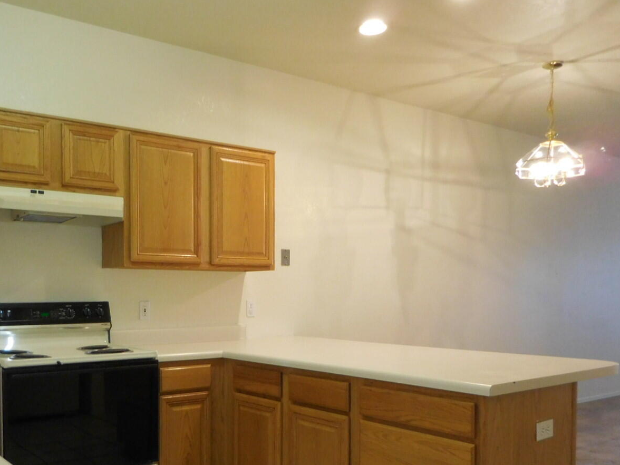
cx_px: 227
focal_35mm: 34
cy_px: 311
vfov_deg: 41.3
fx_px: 609
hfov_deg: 53.3
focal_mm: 4.5
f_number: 3.3
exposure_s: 1/30
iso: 400
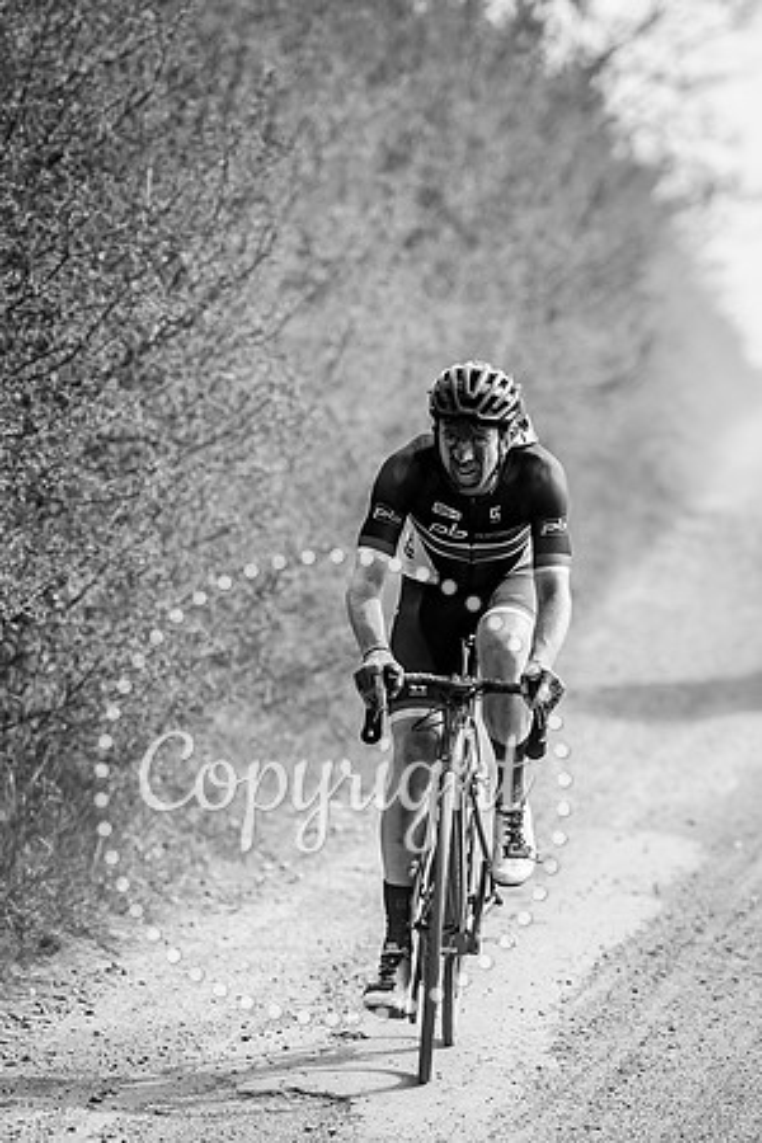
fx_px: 9421
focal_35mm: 297
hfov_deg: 4.6
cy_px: 497
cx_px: 400
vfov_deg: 6.9
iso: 125
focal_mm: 175
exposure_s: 1/1000
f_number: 3.5
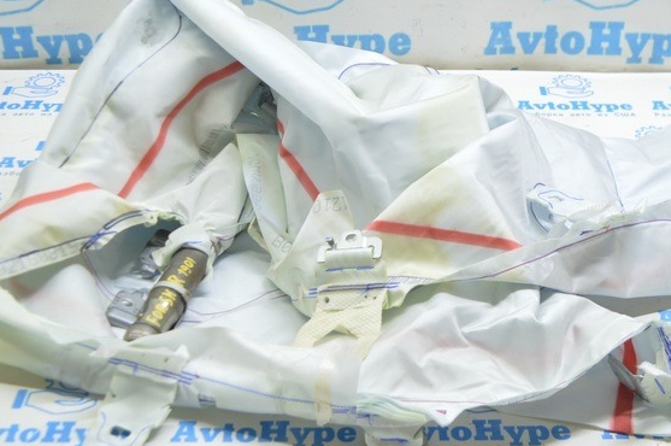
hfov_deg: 34.5
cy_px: 184
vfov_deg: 23.3
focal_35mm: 58
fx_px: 1078
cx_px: 371
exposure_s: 1/40
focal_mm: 21
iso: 400
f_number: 3.8
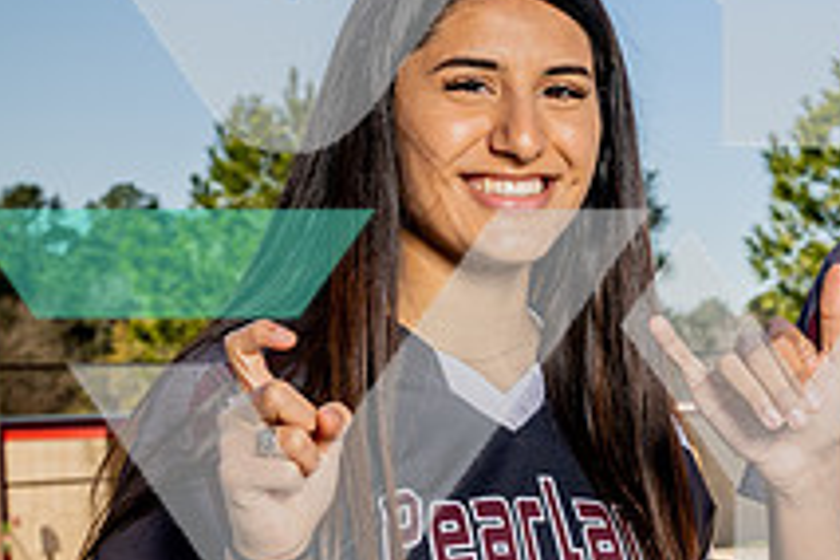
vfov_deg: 10.4
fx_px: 3056
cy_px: 420
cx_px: 966
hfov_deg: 15.2
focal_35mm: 131
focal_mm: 48
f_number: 10
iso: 125
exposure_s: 1/250
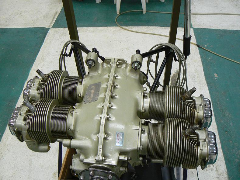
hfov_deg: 51.3
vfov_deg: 39.7
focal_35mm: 36
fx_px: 250
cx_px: 120
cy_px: 90
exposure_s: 1/30
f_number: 2.8
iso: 160
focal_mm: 6
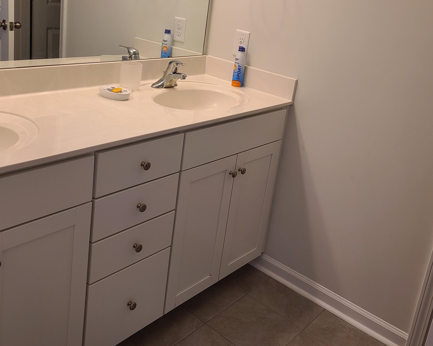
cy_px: 108
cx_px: 201
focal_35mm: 37
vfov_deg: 39.5
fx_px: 474
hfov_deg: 49.0
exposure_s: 1/59
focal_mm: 7
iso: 40
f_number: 1.8
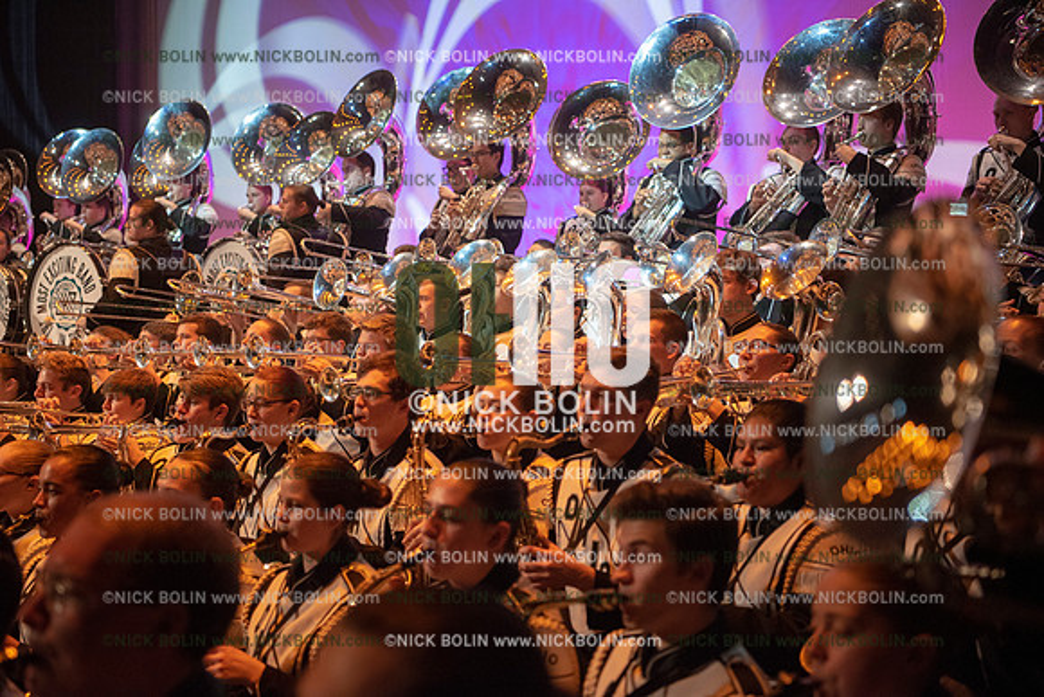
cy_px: 348
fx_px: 1595
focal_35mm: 55
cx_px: 522
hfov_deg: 36.2
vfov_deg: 24.6
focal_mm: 55
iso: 2000
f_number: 2.8
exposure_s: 1/200
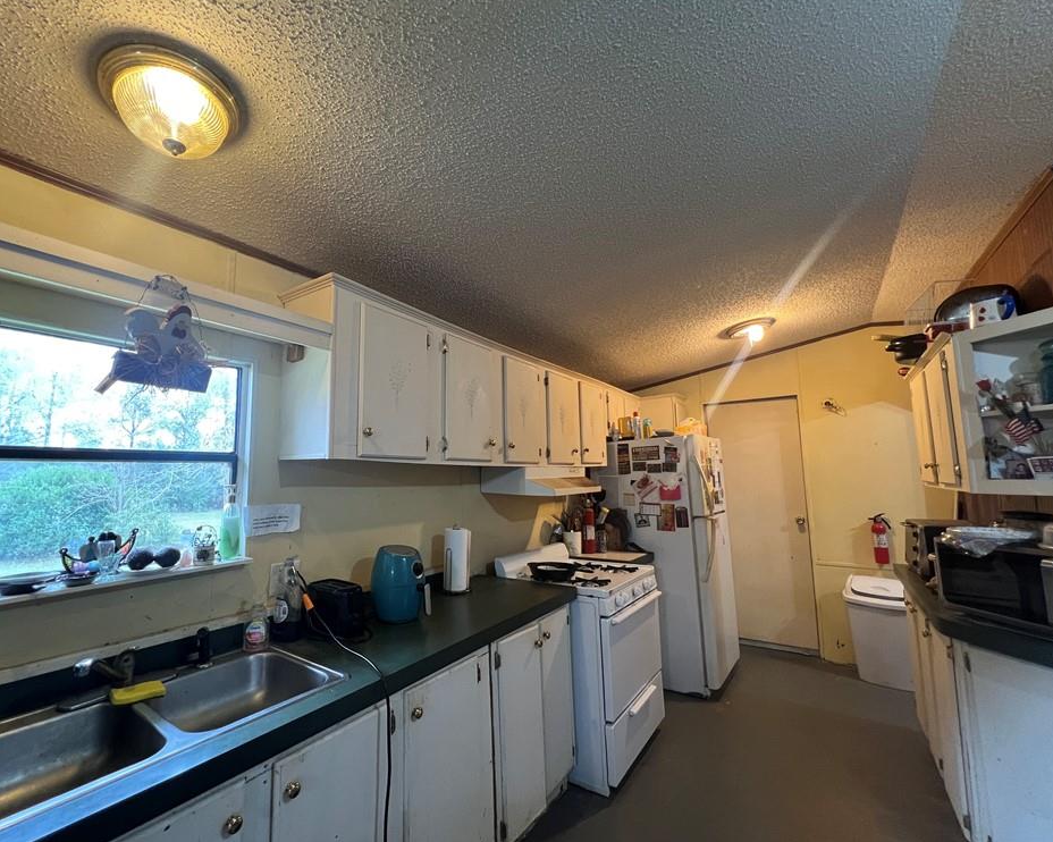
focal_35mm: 14
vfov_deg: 88.0
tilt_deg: +5.4
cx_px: 489
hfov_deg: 100.5
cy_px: 427
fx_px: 436
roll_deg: +1.2
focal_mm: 1.57
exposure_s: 1/60
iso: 250
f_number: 1.8
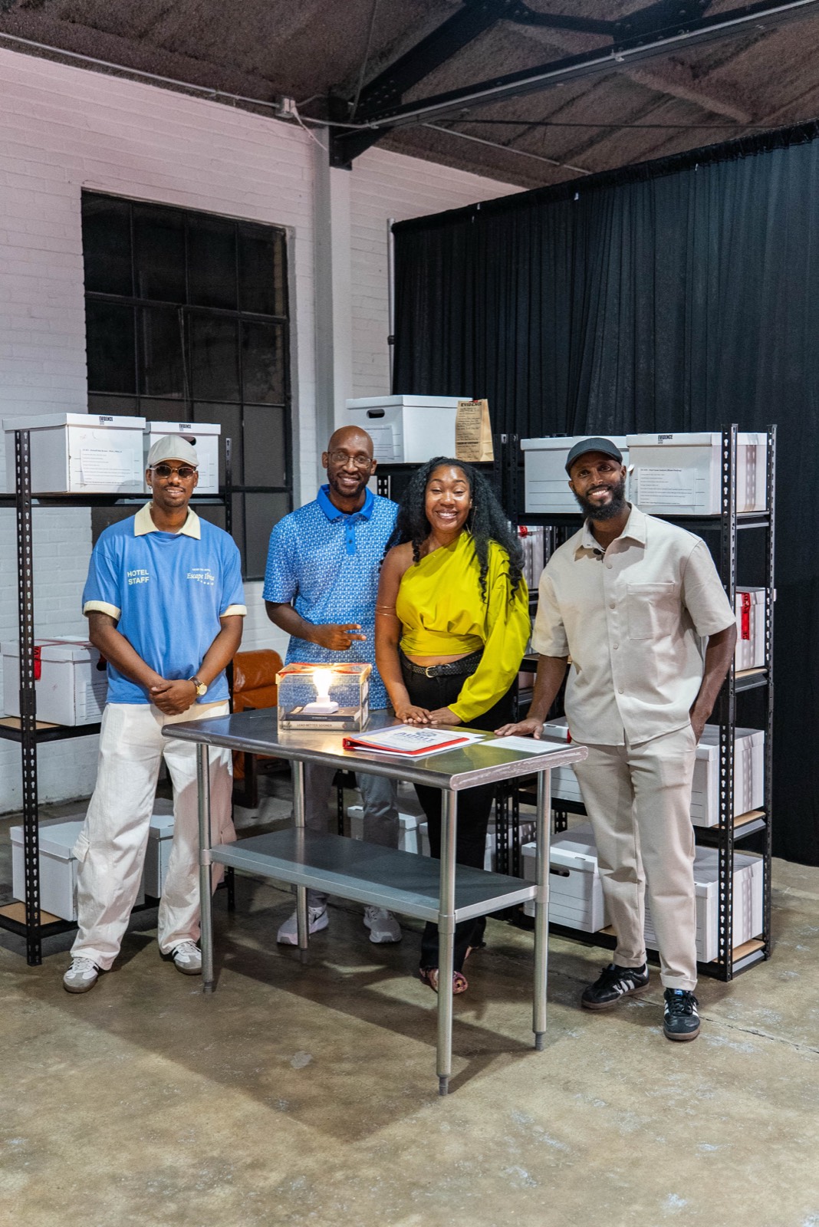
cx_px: 410
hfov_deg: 35.1
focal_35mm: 38
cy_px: 614
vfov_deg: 50.7
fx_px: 1296
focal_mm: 38
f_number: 2.8
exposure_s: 1/125
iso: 10000
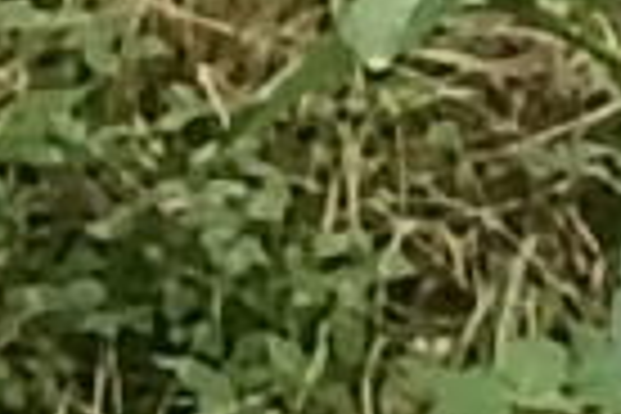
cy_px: -1001
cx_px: 1742
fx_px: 9866
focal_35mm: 572
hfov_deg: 3.5
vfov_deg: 2.4
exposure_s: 1/33.3
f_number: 1.8
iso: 221
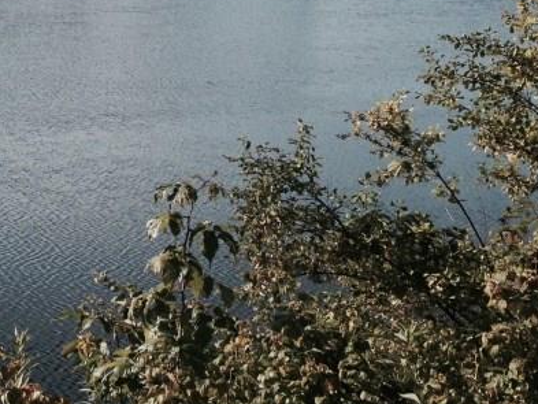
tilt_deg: -8.5
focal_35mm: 86
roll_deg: +0.9
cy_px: 23
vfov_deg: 16.9
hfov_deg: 21.6
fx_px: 1337
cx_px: -47
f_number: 2.4
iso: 50
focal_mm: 4.12
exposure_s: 1/1938
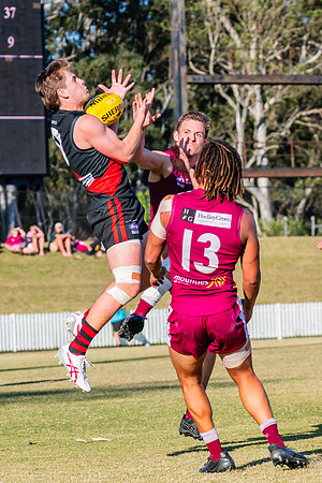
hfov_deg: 5.3
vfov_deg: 7.9
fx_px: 3494
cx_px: 190
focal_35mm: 260
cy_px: 242
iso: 800
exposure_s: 1/1600
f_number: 9
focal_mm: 170
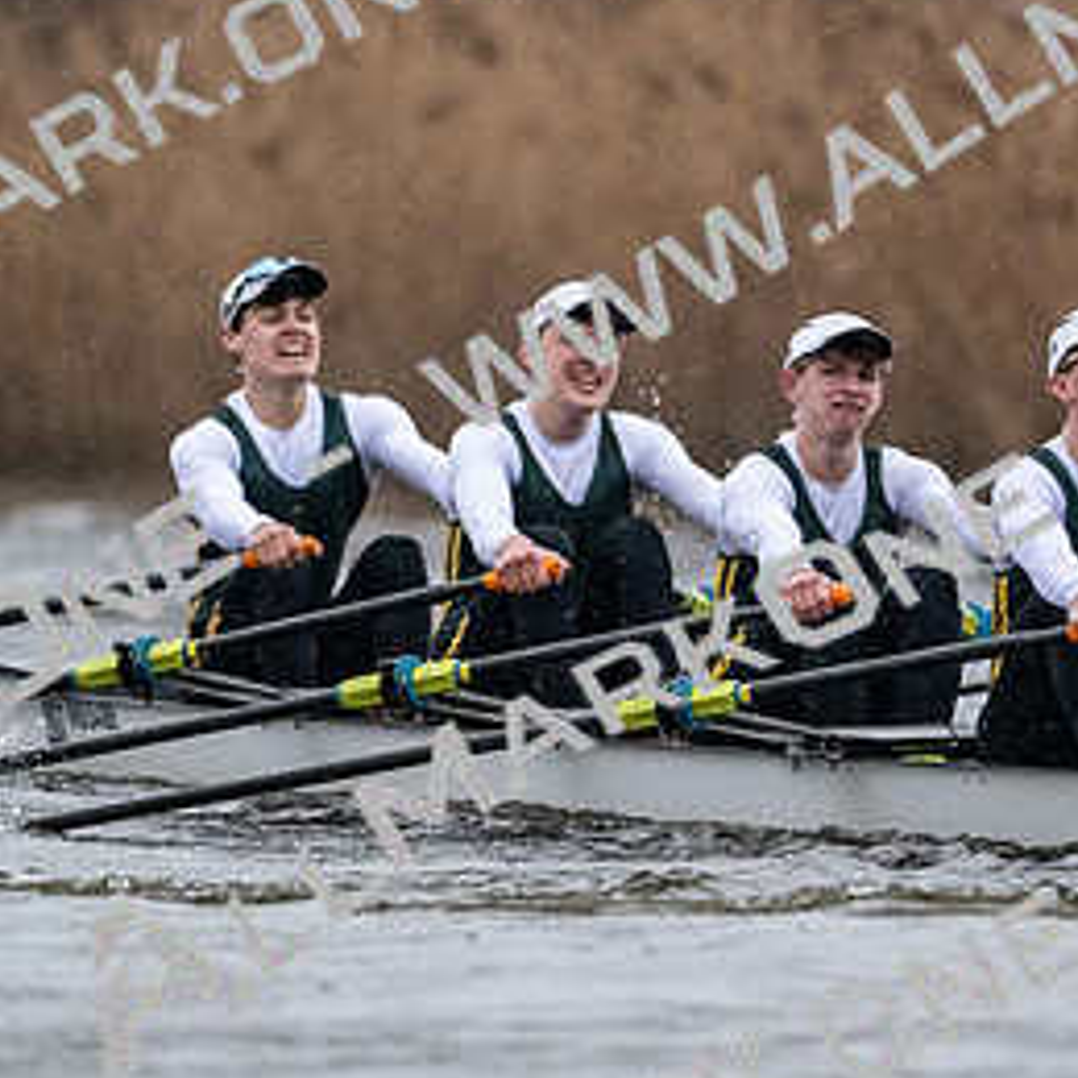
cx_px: 933
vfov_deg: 2.3
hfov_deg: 2.3
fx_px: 26706
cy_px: 442
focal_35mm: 758
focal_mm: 400
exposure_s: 1/1600
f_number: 4.5
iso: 4500
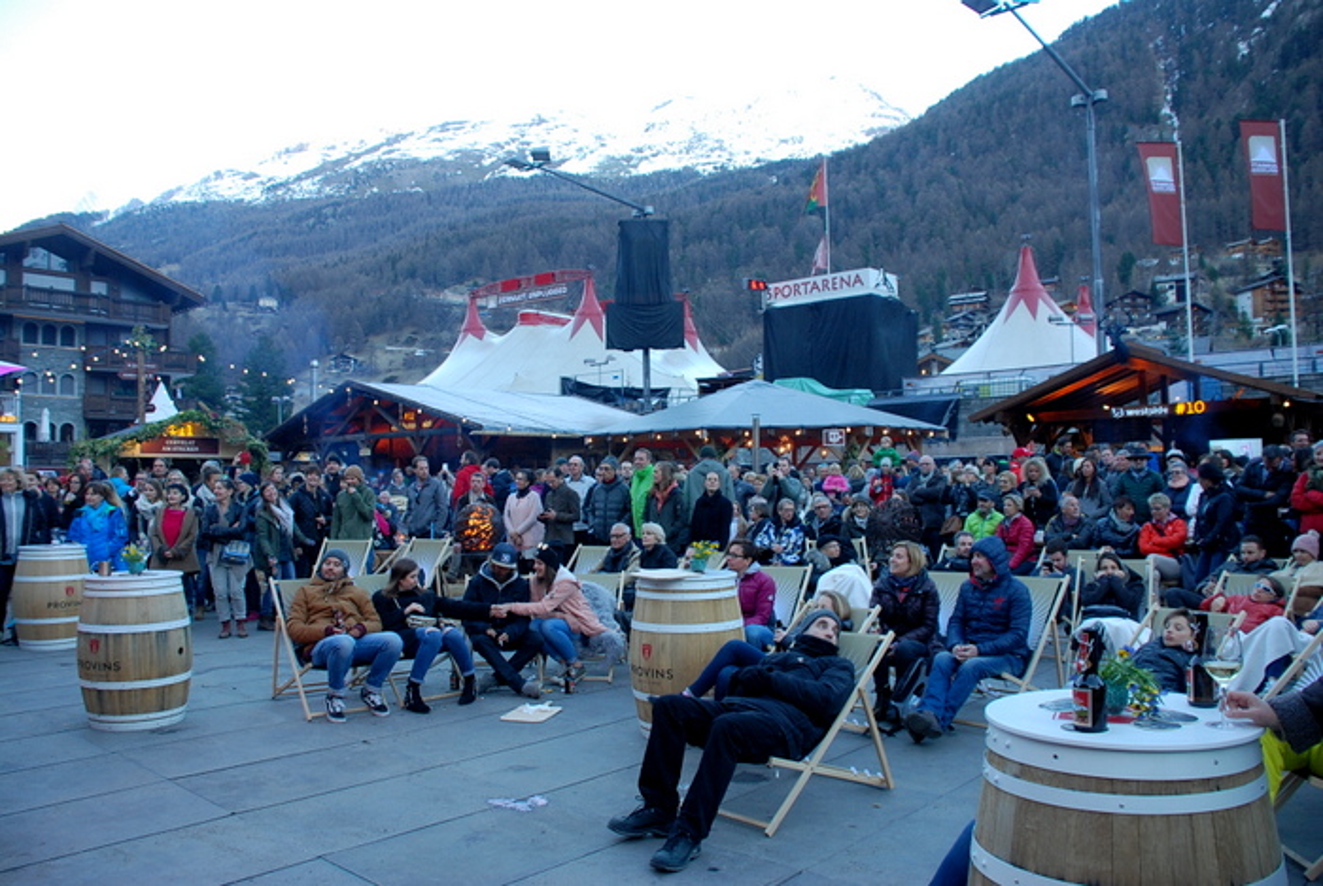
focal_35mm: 27
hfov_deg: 67.3
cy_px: 443
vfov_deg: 48.1
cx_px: 662
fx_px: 994
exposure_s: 1/60
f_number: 4
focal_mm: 18
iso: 320
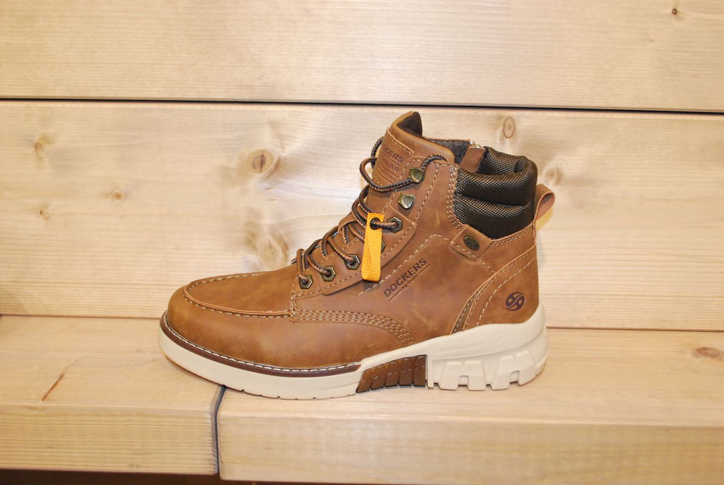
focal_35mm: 39
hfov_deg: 49.5
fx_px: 785
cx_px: 362
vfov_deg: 34.3
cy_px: 242
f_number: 5.6
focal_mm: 26
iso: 1600
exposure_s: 1/200
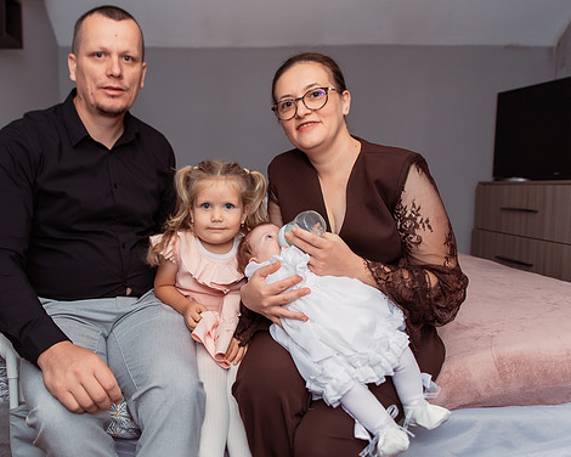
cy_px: 221
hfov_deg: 56.2
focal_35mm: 31
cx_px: 202
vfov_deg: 47.1
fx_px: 524
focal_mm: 24
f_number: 3.5
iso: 500
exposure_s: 1/250
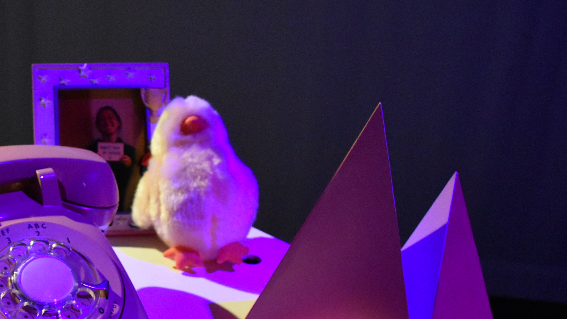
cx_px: 96
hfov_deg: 33.2
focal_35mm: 61
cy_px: 248
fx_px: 917
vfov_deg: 19.6
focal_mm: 22
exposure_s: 1/200
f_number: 7.1
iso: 4000
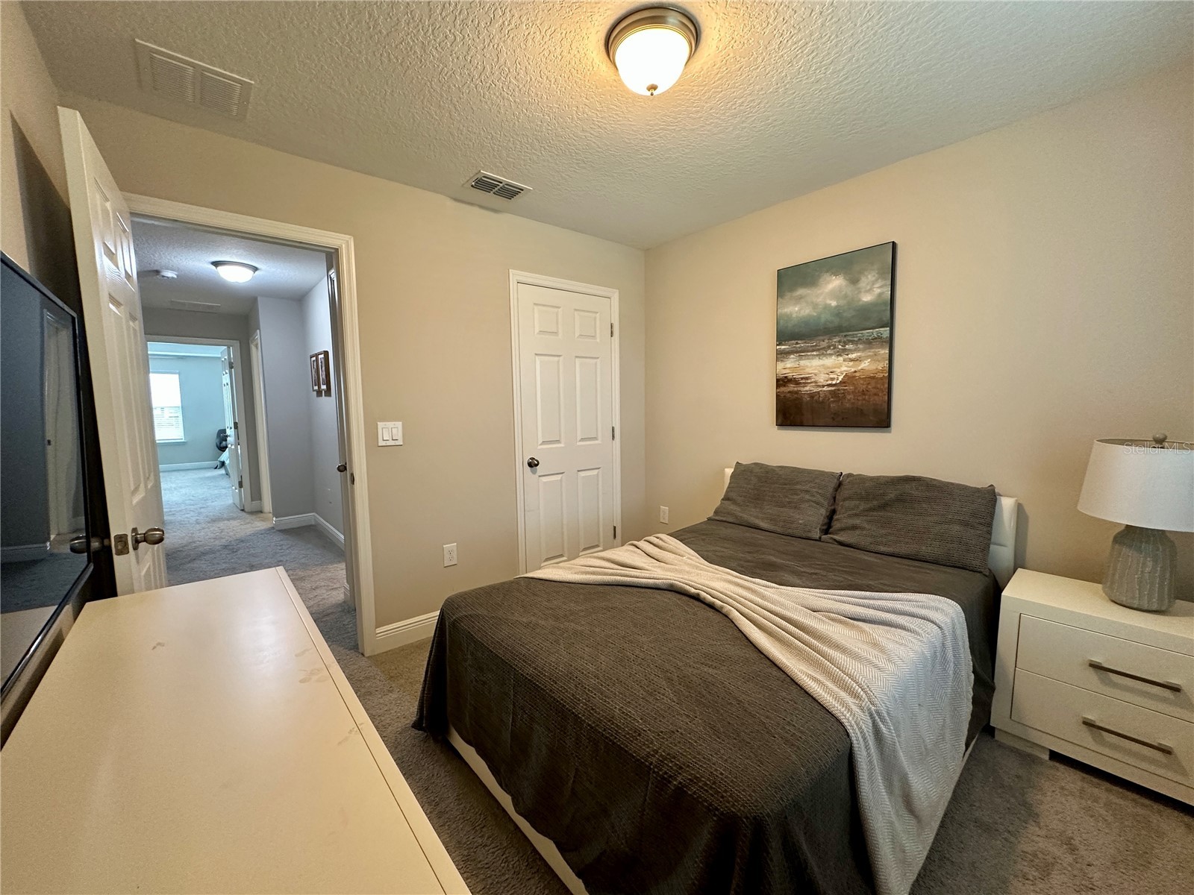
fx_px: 483
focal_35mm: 14
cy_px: 448
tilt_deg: -5.1
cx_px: 597
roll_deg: +0.5
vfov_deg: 85.7
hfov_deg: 102.1
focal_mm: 2.22
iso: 250
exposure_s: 1/60
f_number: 2.2
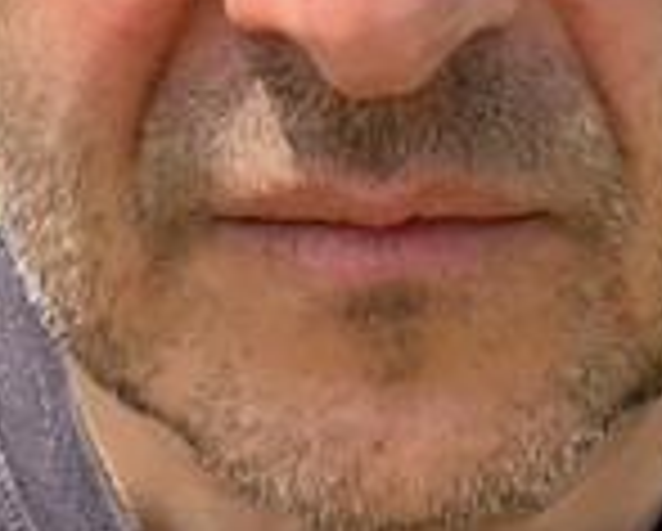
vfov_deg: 10.8
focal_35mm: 136
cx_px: 189
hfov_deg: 14.1
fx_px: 2668
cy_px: -351
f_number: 2.2
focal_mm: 2.87
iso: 16
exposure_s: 1/475
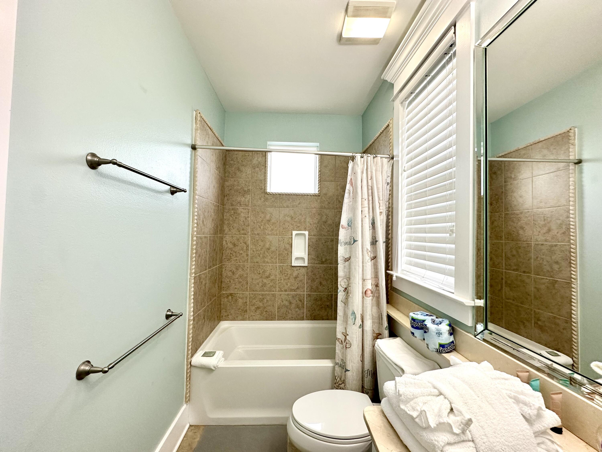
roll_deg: -0.9
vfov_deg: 85.7
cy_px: 226
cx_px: 301
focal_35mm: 14
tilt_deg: +0.5
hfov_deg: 102.1
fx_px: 243
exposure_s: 1/120
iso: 160
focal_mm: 2.22
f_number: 2.2
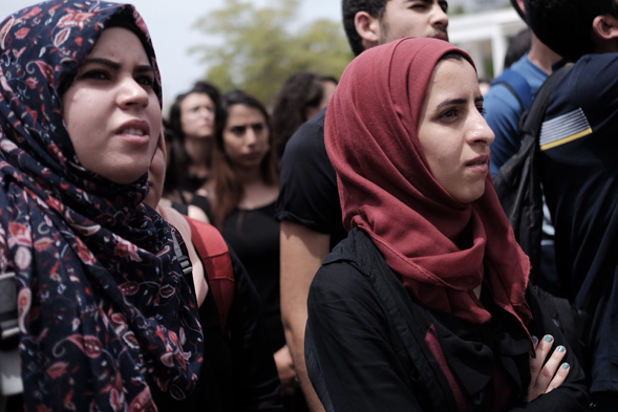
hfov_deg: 45.3
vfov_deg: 31.1
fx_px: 738
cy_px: 162
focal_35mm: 43
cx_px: 348
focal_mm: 23
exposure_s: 1/8000
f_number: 1.4
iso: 200
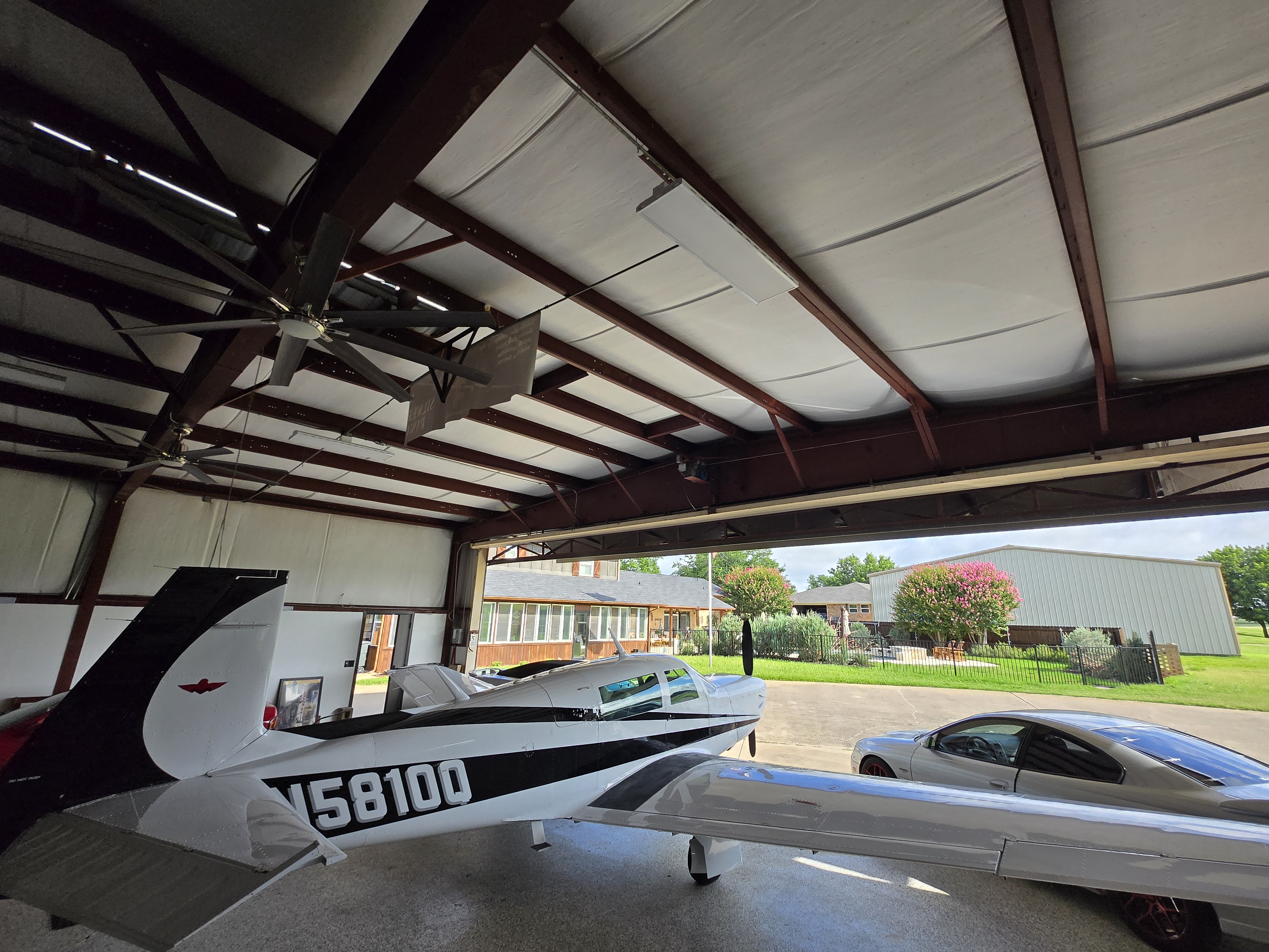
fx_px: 513
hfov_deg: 102.0
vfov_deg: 85.7
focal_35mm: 14
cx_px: 666
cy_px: 467
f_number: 2.2
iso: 25
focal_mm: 1.7
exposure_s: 1/279
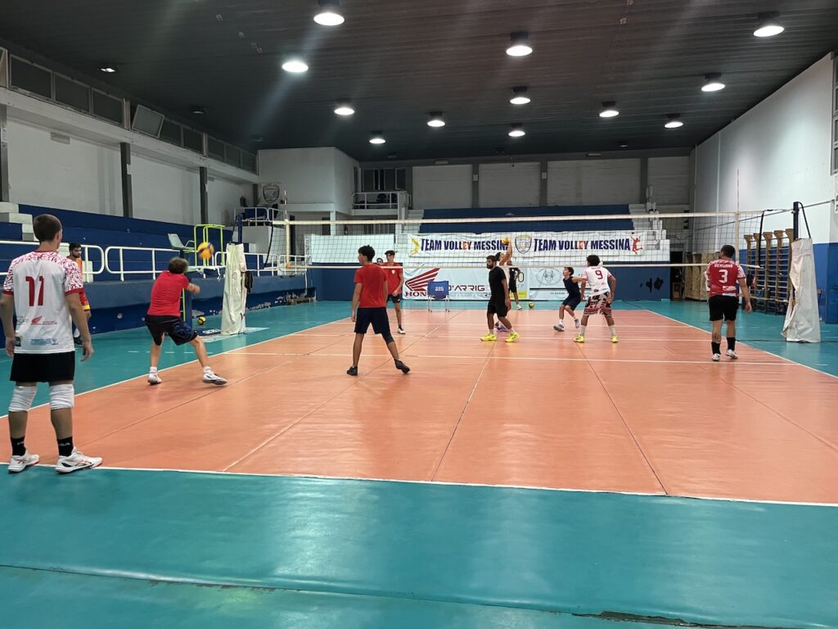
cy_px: 314
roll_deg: -1.2
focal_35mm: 26
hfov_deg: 67.3
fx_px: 629
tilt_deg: -2.8
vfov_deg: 53.1
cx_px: 419
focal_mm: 5.1
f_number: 1.6
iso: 250
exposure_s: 1/50
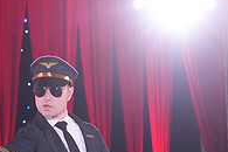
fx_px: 1602
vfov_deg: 5.4
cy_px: 218
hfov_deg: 8.1
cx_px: 51
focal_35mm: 253
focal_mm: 85
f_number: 6.3
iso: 8000
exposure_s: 1/250
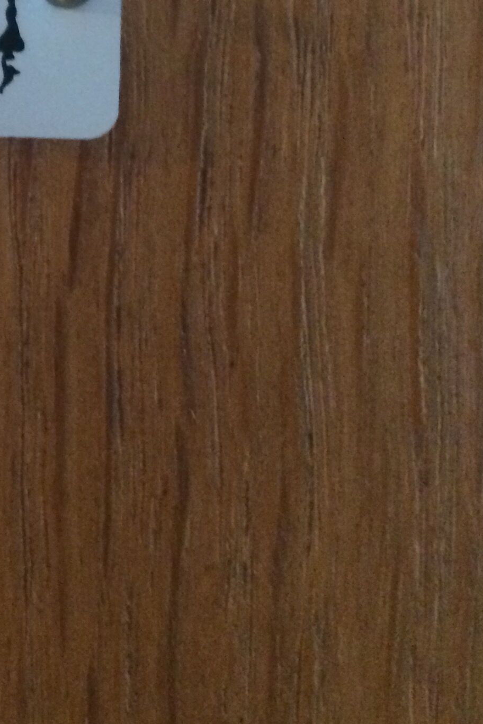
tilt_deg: -1.4
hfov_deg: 17.7
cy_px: -76
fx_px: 1448
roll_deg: +0.7
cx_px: -153
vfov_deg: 25.9
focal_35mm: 72
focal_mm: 4.15
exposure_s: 1/17
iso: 400
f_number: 2.2
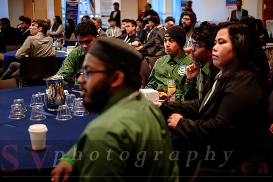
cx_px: 137
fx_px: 385
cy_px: 90
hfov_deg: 39.1
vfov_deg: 26.6
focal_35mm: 51
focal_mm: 50
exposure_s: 1/100
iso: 500
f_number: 2.8
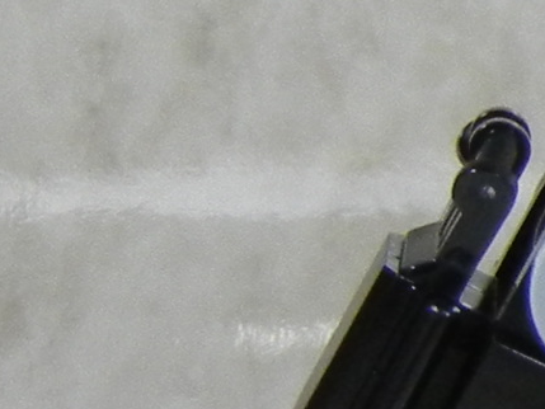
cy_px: 264
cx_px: 1735
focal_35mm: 228
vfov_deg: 6.5
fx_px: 3591
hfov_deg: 7.5
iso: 400
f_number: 3.5
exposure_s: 1/87.6
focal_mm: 5.4
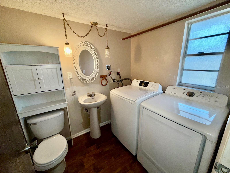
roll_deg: +1.2
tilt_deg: -14.4
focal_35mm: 14
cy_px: 86
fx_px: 93
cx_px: 115
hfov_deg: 102.1
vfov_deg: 85.7
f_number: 2.2
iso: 20
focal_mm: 2.22
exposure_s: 1/60
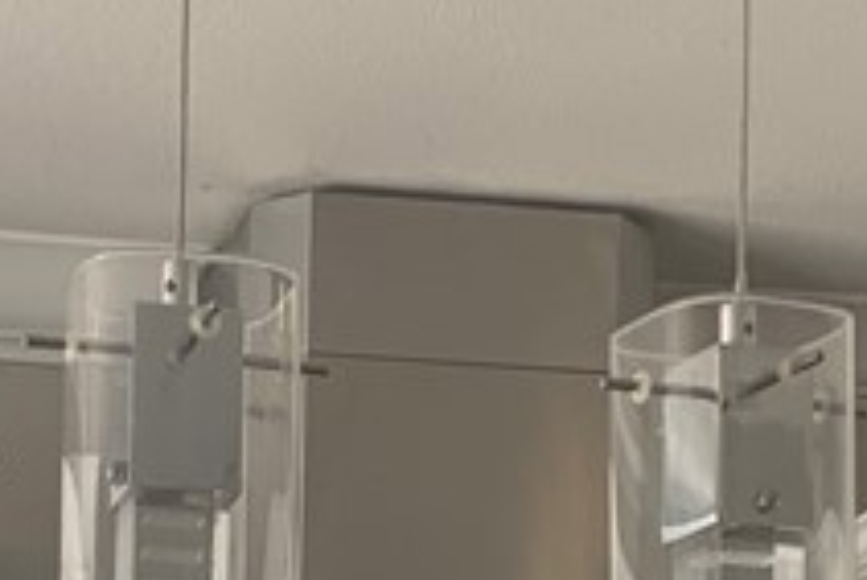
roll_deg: -1.9
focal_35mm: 131
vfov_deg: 10.0
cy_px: 1016
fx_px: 3157
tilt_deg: +5.0
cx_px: 255
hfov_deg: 15.6
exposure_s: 1/120
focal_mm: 4.25
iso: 64
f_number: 1.8
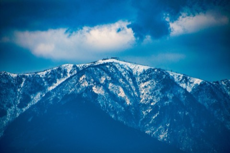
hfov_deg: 4.6
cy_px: 76
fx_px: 2869
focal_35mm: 450
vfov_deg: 3.0
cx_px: 115
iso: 200
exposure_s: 1/320
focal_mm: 300
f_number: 10
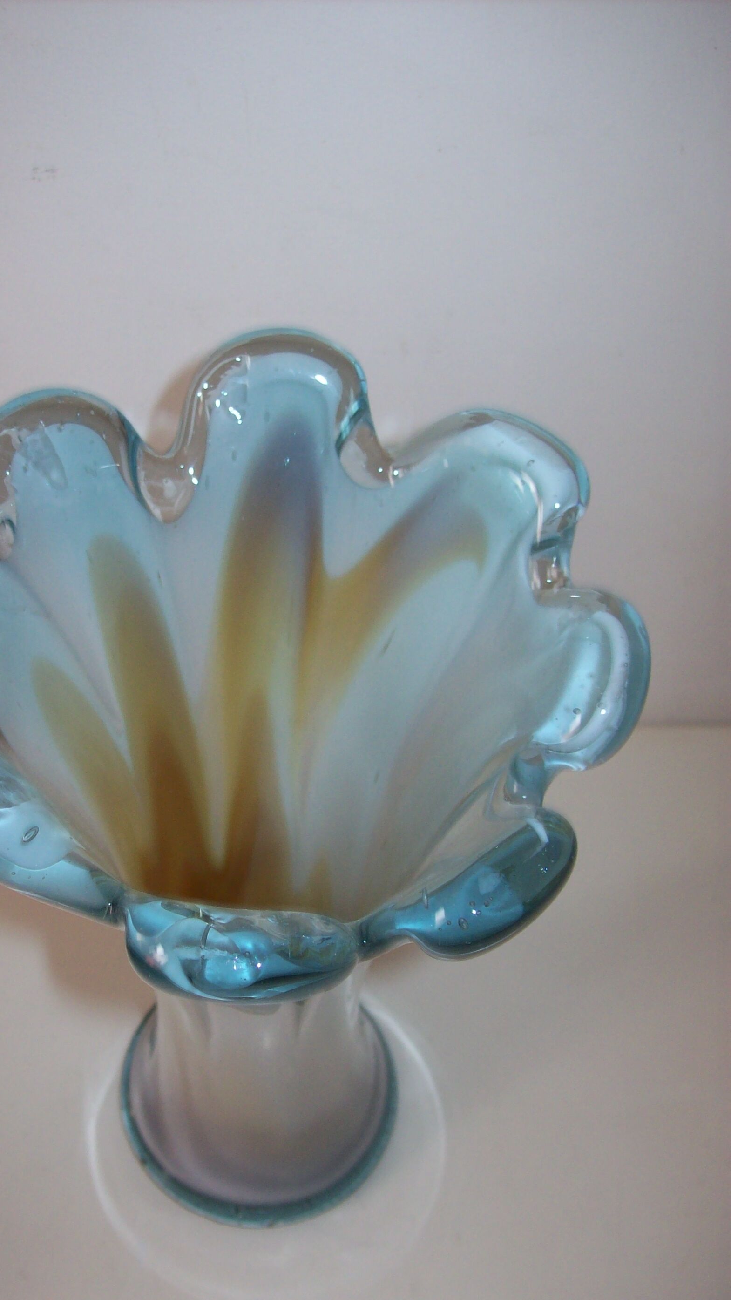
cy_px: 662
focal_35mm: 40
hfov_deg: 29.5
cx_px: 244
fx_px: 1379
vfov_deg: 50.5
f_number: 2.7
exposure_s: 1/64
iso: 80
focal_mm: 6
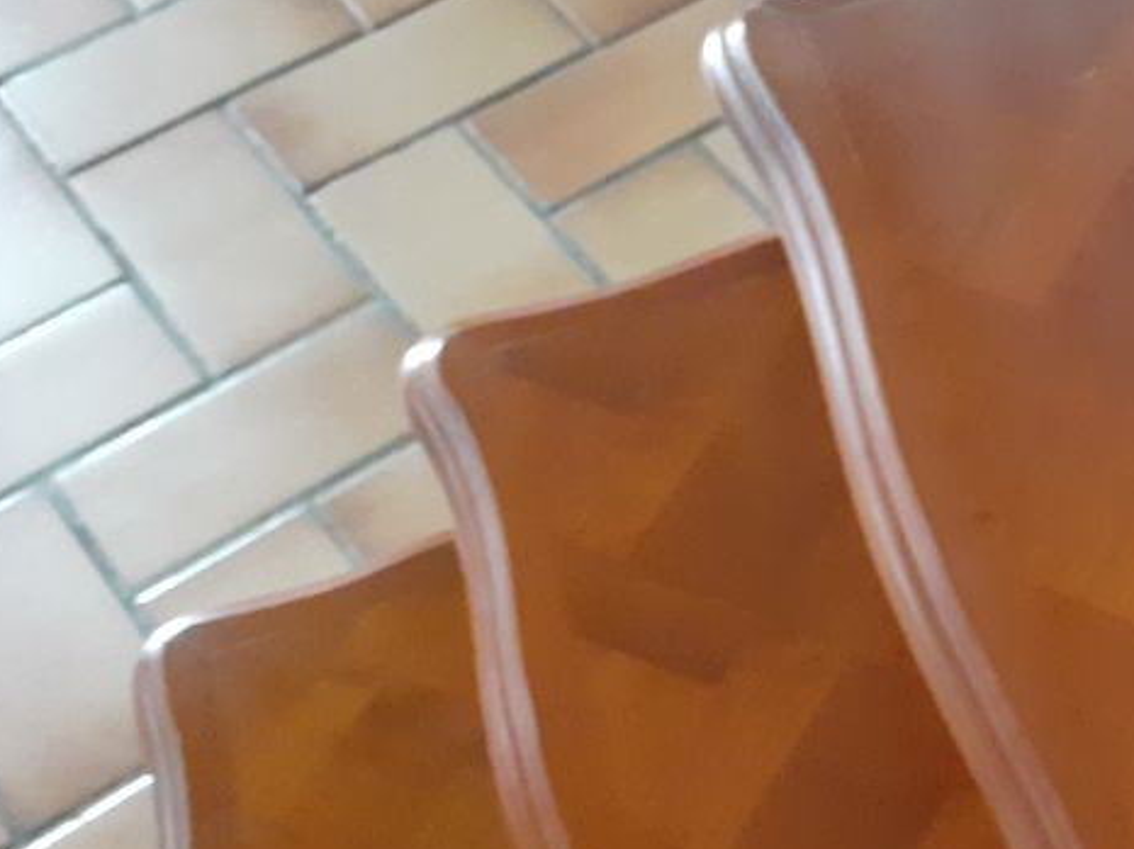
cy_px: 705
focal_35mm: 58
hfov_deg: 30.3
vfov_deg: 24.7
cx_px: 1200
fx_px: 1899
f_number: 1.9
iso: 640
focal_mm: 3.6
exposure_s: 1/20
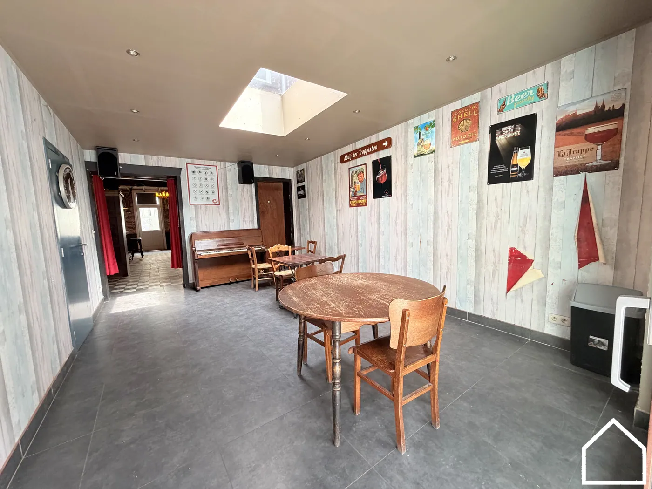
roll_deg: +1.3
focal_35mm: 14
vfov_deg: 85.7
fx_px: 264
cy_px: 244
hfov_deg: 102.1
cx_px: 326
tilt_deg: -4.2
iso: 200
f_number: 2.2
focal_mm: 2.22
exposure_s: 1/121
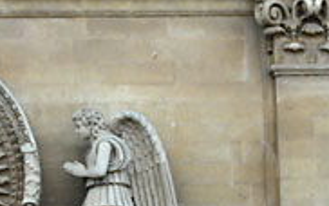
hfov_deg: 4.9
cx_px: 83
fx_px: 3831
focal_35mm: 427
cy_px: 167
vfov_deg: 3.1
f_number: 5
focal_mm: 82
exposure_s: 1/1000
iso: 400
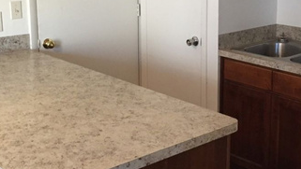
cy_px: 37
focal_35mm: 63
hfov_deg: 32.6
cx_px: 229
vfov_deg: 19.0
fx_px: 503
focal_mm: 4.15
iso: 160
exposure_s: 1/30
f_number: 2.2
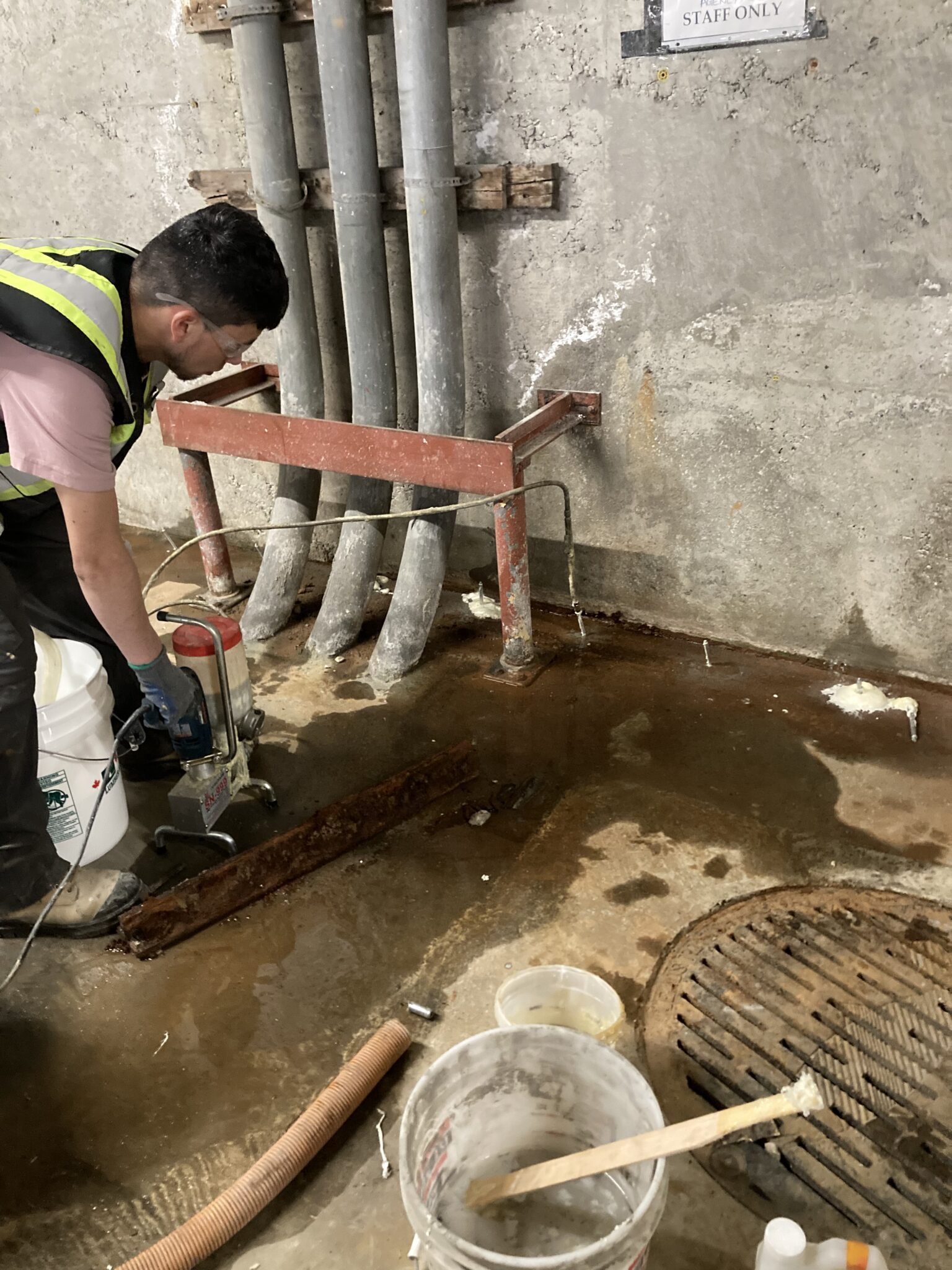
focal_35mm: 28
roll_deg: +2.3
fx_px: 1027
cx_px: 476
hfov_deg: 49.7
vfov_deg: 63.4
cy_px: 635
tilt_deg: -25.1
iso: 640
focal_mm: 3.99
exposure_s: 1/26
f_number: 1.8
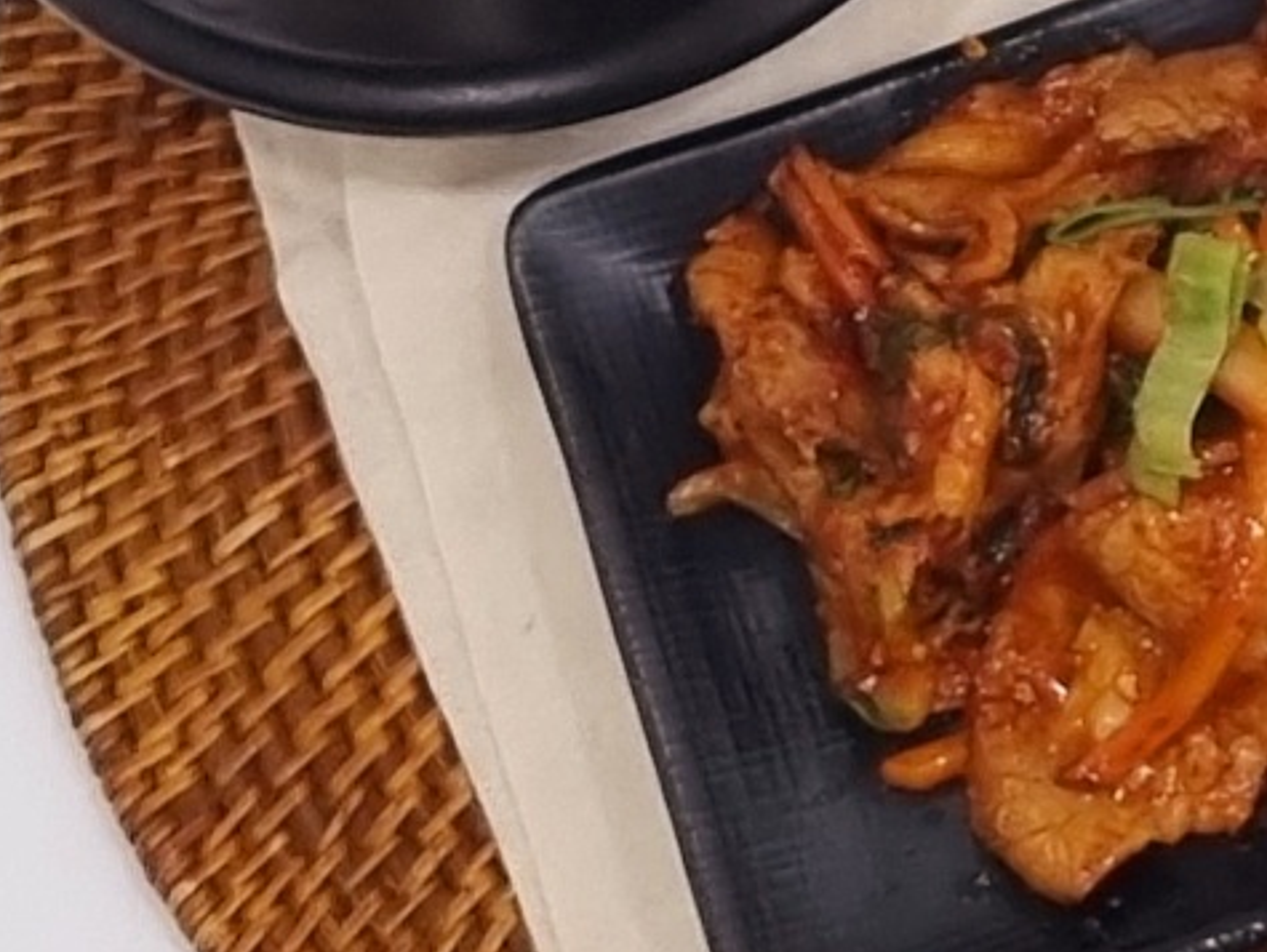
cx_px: 1514
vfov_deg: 15.4
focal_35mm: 94
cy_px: -77
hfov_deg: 19.6
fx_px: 3443
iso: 200
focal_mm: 5.4
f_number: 1.8
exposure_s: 1/120
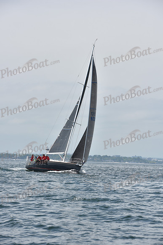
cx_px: 82
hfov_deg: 11.8
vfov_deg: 17.6
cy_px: 122
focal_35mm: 116
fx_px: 787
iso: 200
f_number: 7.1
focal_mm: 116
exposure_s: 1/1250
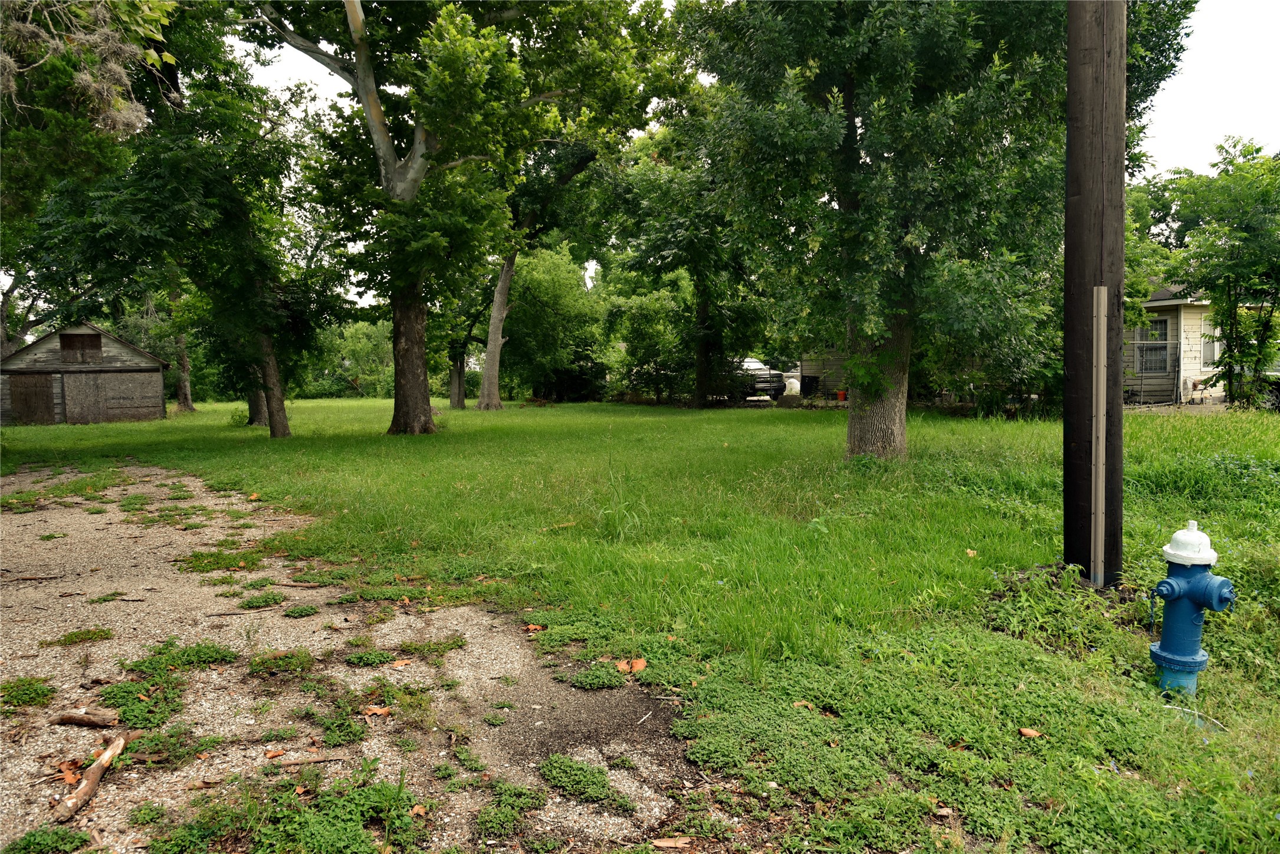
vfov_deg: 53.2
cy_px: 427
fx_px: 854
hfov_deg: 73.7
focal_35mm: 24
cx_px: 640
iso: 400
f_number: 7.1
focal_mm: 24
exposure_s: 1/200
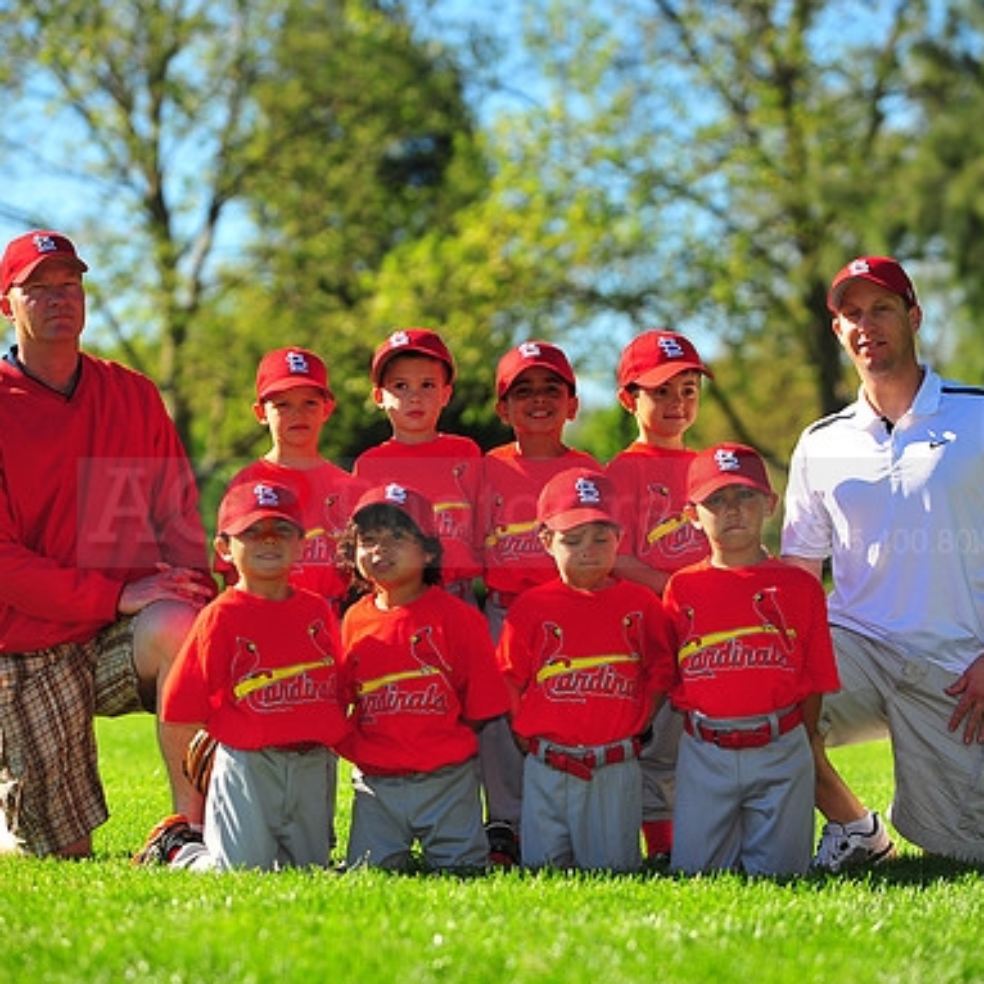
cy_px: 491
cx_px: 509
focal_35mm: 144
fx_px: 4631
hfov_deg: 12.1
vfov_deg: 12.1
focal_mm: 112
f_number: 3.5
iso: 200
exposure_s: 1/2000
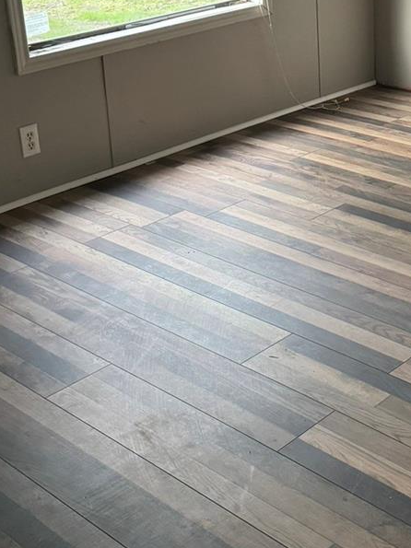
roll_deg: +1.5
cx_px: 350
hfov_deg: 23.2
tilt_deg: -18.4
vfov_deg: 30.8
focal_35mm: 62
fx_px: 982
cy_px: 151
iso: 500
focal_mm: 6.76
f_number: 1.78
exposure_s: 1/60
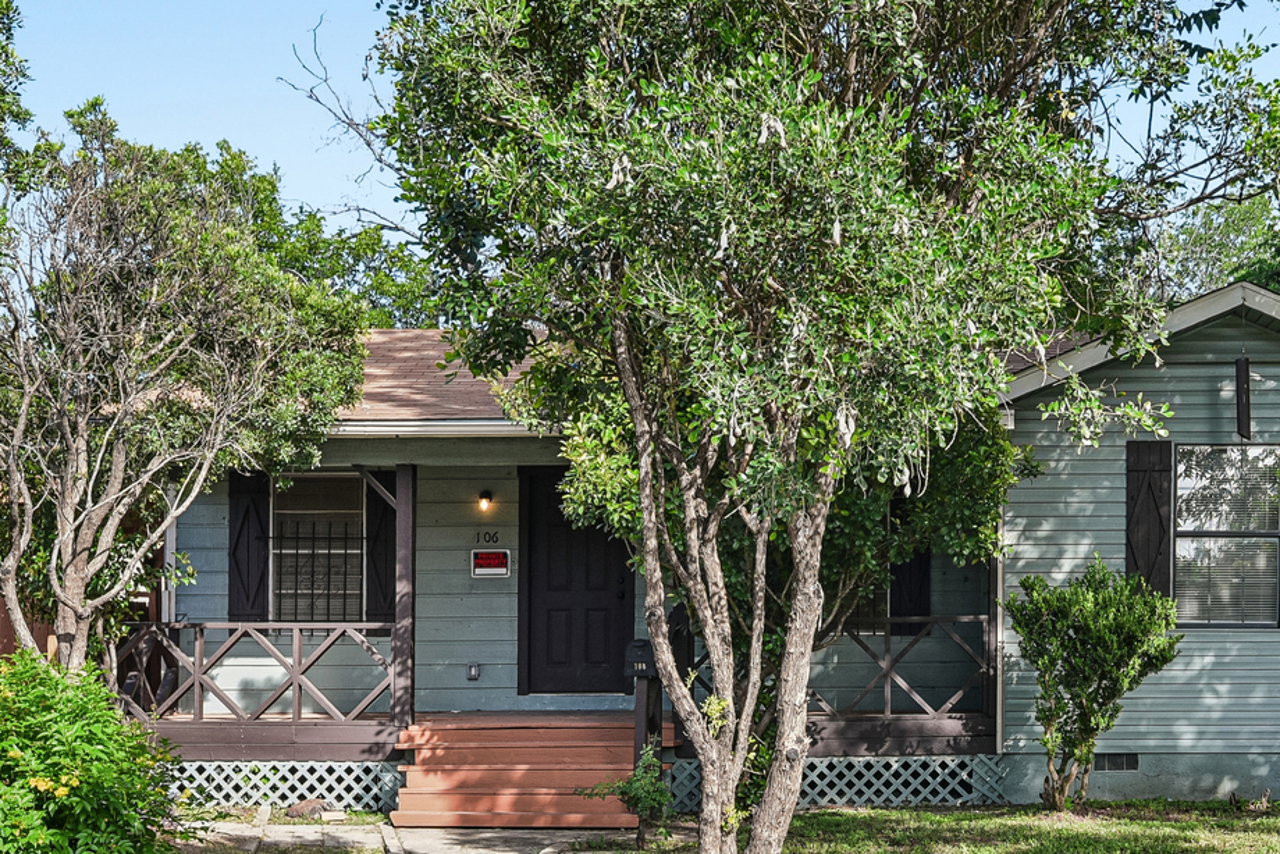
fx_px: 1565
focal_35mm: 44
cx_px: 872
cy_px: 374
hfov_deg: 43.7
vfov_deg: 30.5
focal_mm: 25
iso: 400
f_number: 8
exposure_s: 1/160
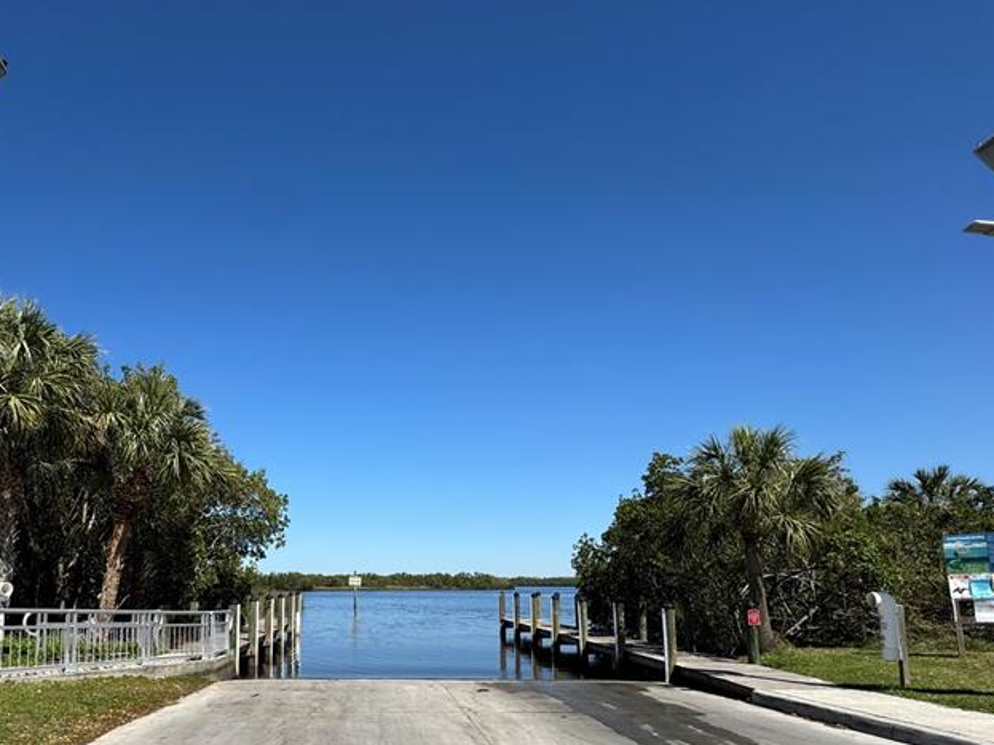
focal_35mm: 23
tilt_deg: +5.7
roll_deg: -0.5
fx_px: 660
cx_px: 367
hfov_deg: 72.6
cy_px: 522
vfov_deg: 57.0
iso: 50
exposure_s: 1/2273
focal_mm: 2.22
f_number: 2.2
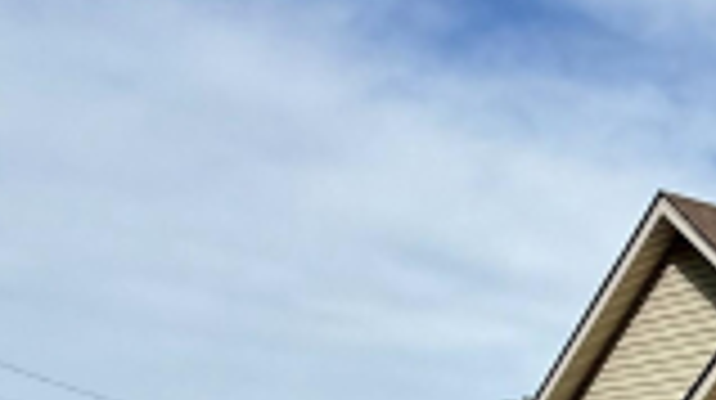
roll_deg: -1.3
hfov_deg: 23.8
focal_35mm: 64
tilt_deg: +1.6
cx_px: 1151
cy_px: 553
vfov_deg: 17.3
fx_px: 1214
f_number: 2.2
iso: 50
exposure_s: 1/2320
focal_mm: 2.22
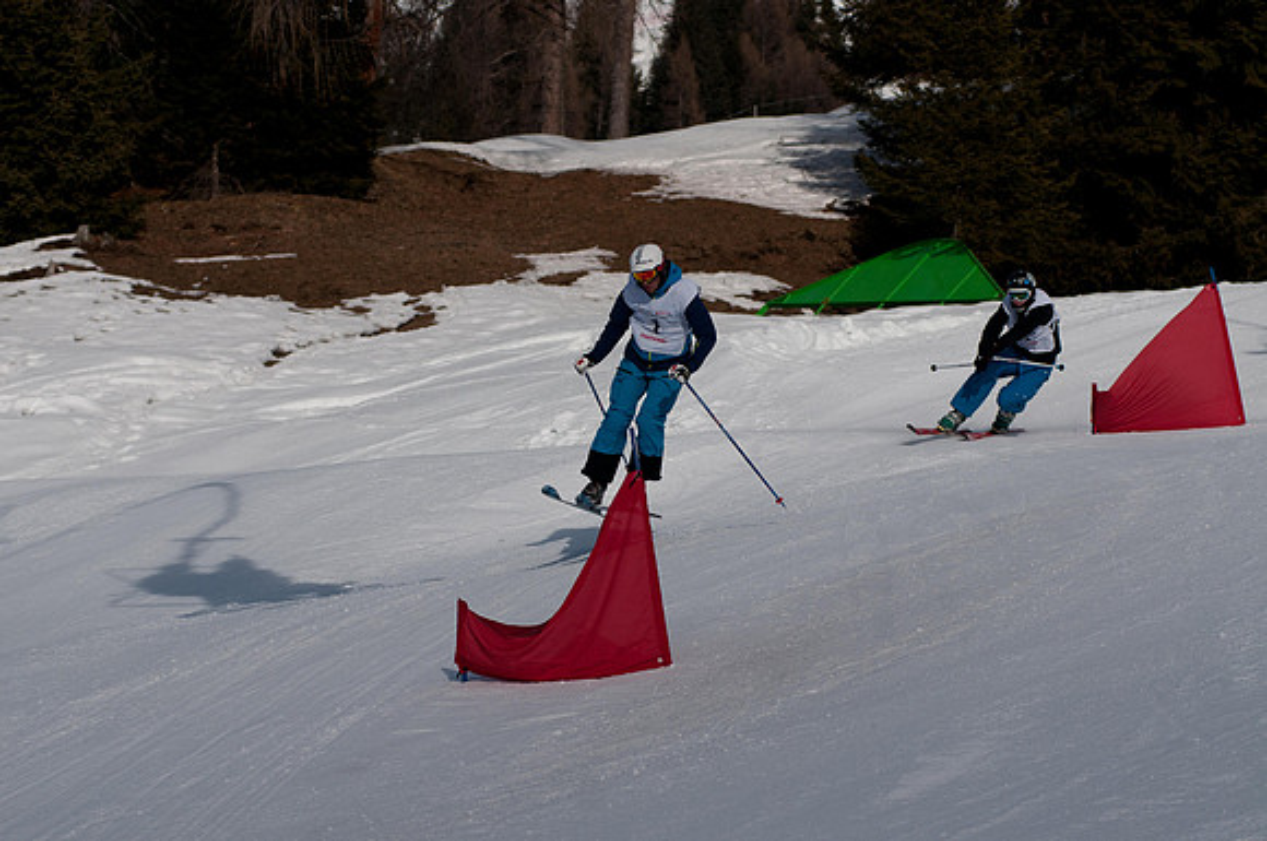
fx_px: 4850
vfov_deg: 9.9
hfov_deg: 14.9
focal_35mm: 138
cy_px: 420
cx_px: 634
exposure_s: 1/2000
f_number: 4
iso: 200
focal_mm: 92
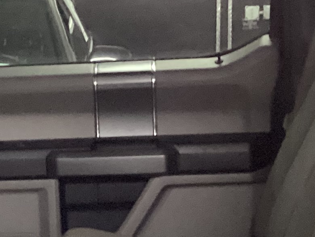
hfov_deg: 15.1
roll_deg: +2.4
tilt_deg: -13.3
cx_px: 58
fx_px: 1183
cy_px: 236
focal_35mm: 130
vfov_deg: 11.3
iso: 640
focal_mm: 3.3
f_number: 2.4
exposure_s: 1/20
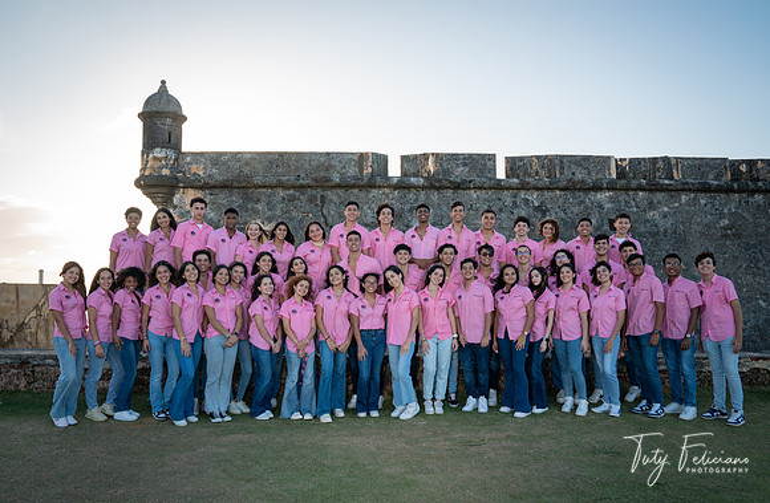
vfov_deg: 45.5
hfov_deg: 65.4
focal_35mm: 28
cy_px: 264
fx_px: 600
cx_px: 374
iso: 200
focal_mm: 26
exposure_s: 1/250
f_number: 5.6
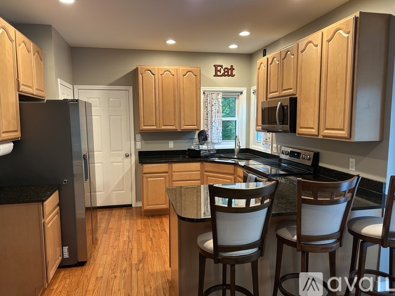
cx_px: 198
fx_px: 297
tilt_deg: -6.4
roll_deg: -0.2
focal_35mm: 26
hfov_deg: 67.3
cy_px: 148
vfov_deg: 53.0
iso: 125
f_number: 1.5
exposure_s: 1/60
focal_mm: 5.7
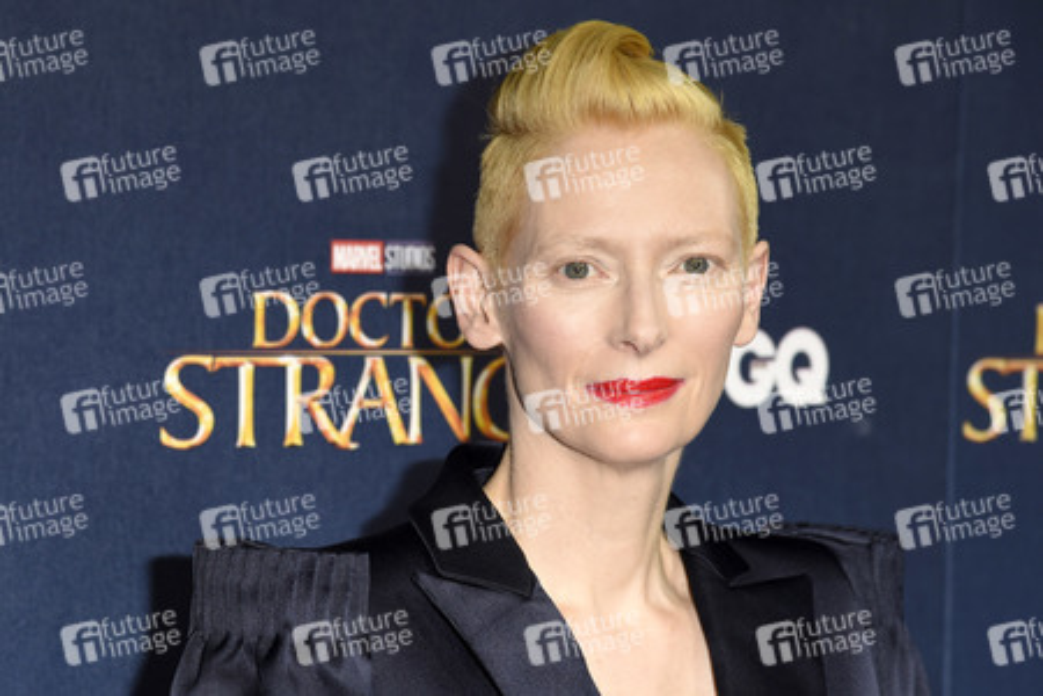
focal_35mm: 120
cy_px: 348
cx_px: 522
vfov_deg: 11.4
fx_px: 3476
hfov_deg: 17.1
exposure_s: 1/100
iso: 640
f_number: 5.6
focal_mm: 120
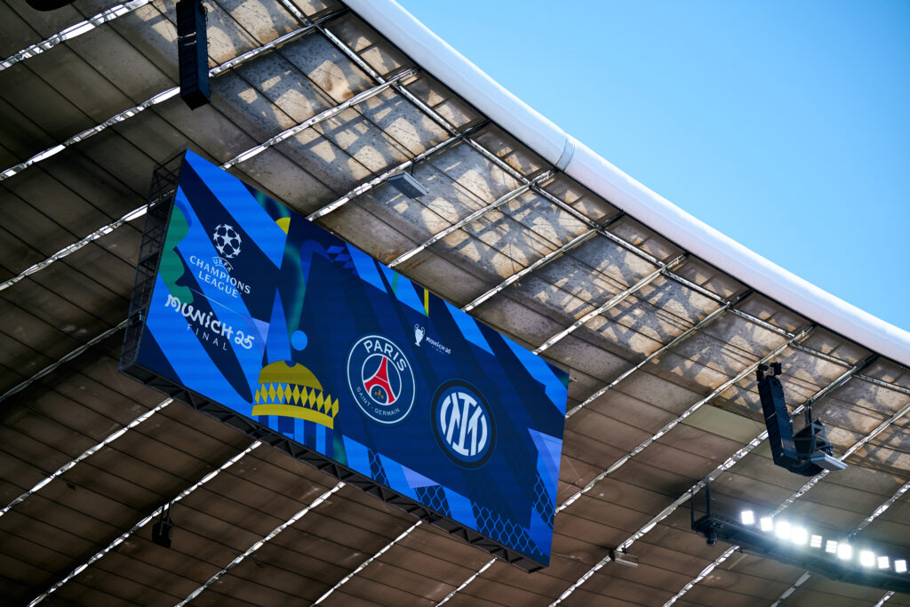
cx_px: 455
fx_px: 1770
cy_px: 304
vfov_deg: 19.5
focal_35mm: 70
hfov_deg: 28.8
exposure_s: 1/1600
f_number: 2.8
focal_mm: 70
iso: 320
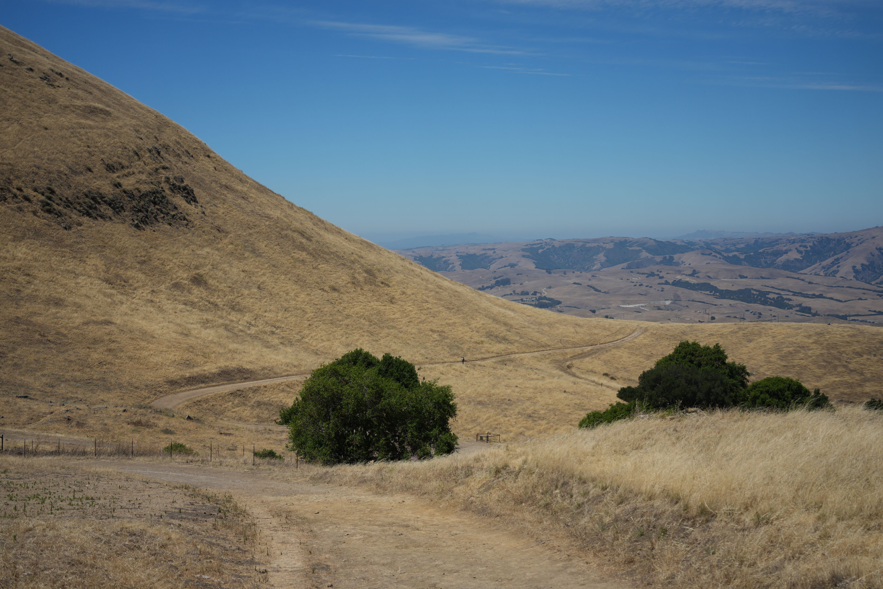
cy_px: 294
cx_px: 442
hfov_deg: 39.6
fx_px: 1226
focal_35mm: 50
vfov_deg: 27.0
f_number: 4.5
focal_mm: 50
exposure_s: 1/2500
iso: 160
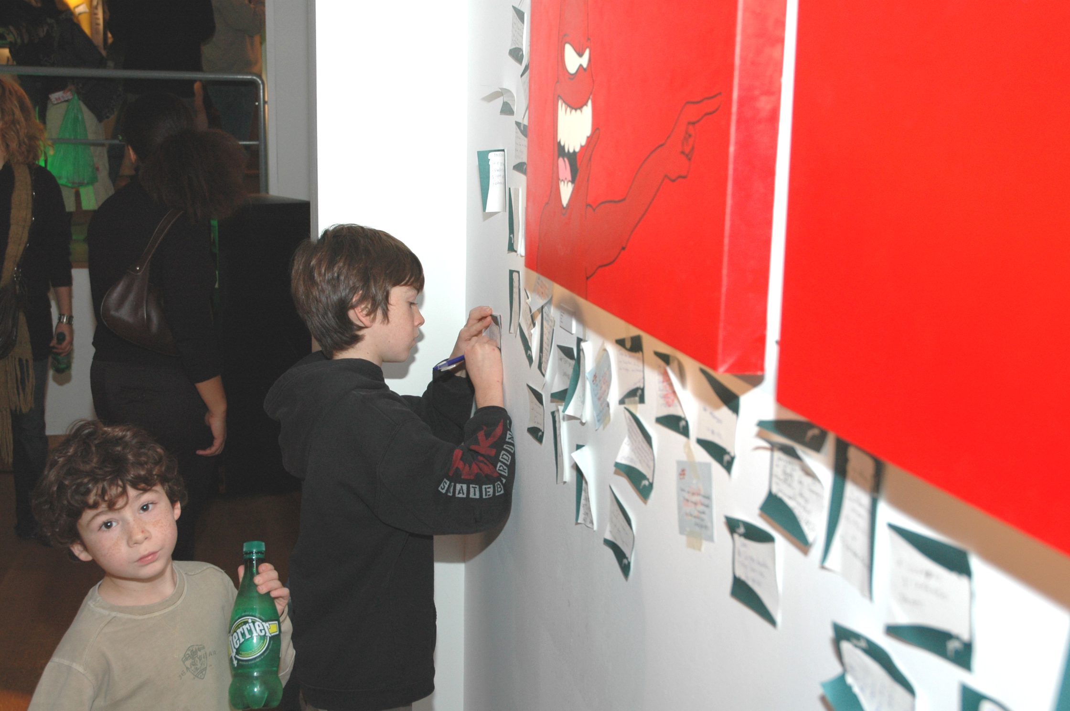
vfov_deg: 30.8
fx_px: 1291
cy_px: 356
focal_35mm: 44
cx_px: 535
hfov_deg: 45.0
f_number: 5
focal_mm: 29
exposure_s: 1/60
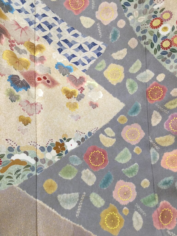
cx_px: 88
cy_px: 118
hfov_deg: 45.4
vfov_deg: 58.4
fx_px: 211
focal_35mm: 31
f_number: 2.4
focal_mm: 3.3
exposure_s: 1/30
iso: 80
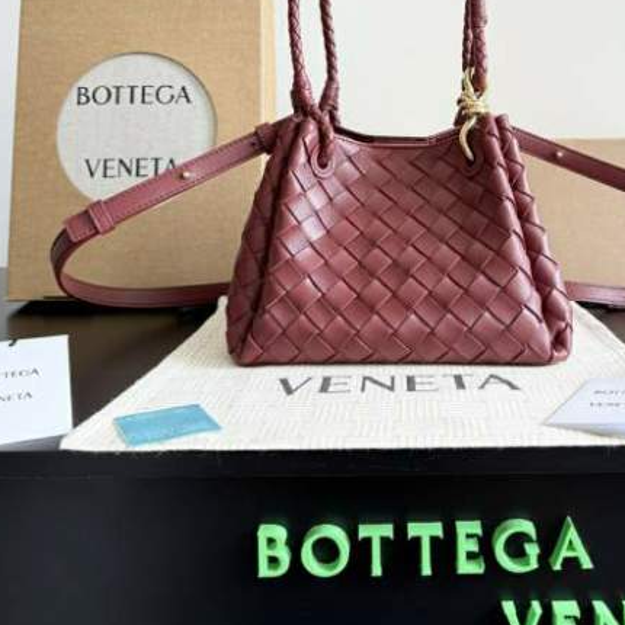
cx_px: 383
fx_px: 735
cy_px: 141
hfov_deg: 45.7
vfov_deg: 44.2
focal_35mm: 36
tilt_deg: +1.1
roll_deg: +0.6
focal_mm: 6.76
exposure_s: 1/121
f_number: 1.78
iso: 100
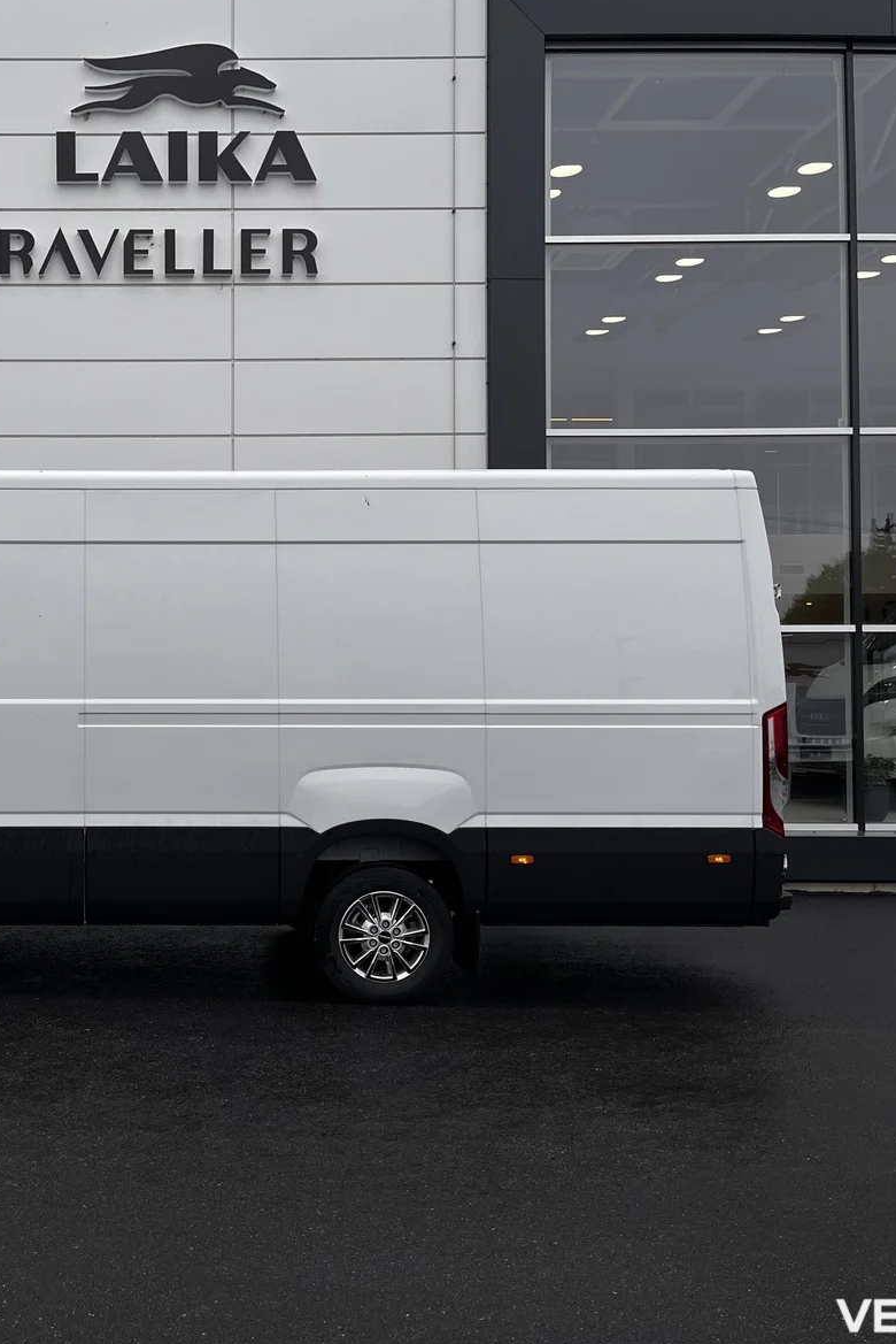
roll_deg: +0.3
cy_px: 656
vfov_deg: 51.9
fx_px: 1380
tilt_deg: +1.6
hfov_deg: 34.1
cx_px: 94
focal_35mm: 37
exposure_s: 1/718
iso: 50
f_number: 1.6
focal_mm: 5.1
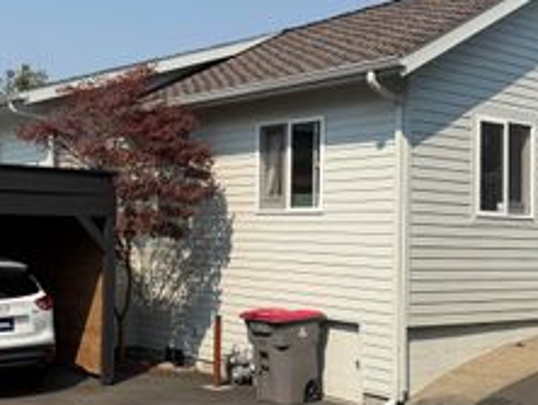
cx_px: 158
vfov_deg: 27.1
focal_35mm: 54
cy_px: 198
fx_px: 840
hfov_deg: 35.0
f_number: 1.78
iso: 80
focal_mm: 6.76
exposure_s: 1/5319
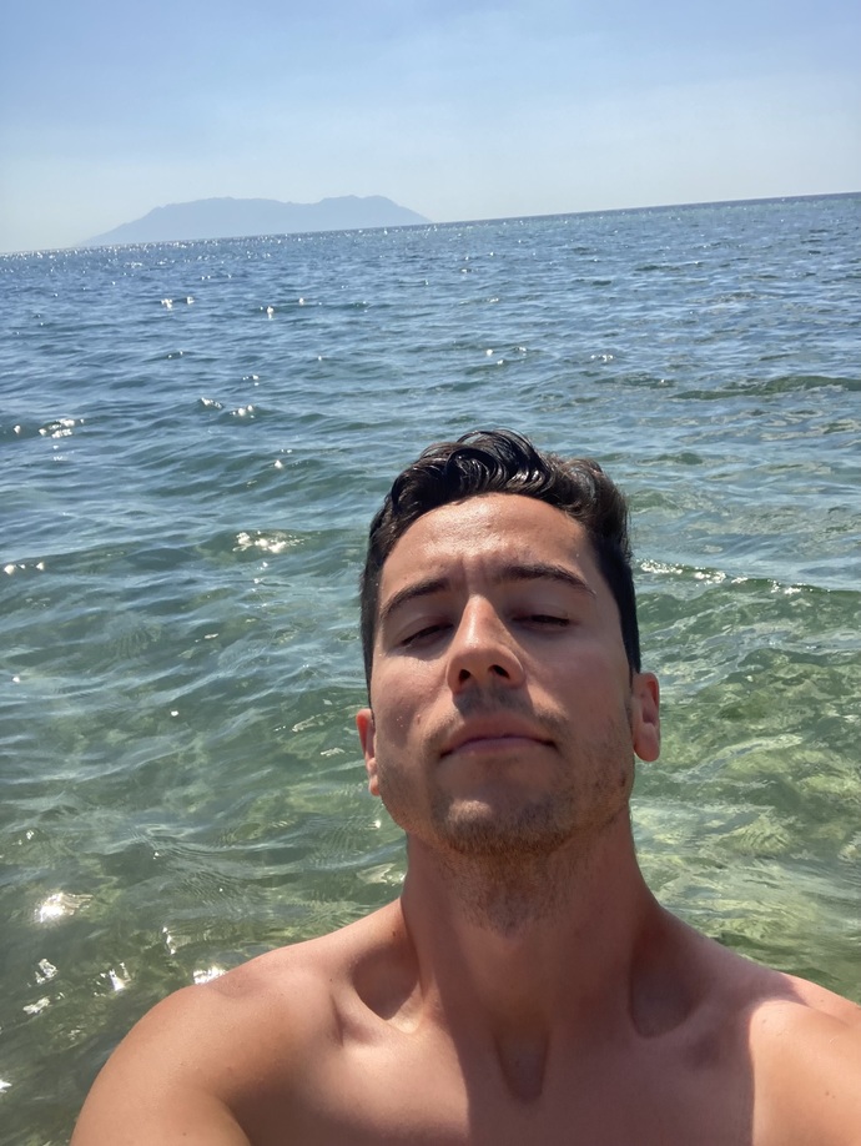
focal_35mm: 32
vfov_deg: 56.8
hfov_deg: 44.2
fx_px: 1060
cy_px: 573
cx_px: 430
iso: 20
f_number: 2.2
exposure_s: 1/653
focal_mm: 2.87
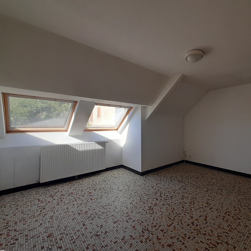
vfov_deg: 87.4
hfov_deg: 85.6
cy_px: 129
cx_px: 158
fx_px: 131
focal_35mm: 16
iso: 40
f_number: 2.2
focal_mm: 1.42
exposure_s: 1/156
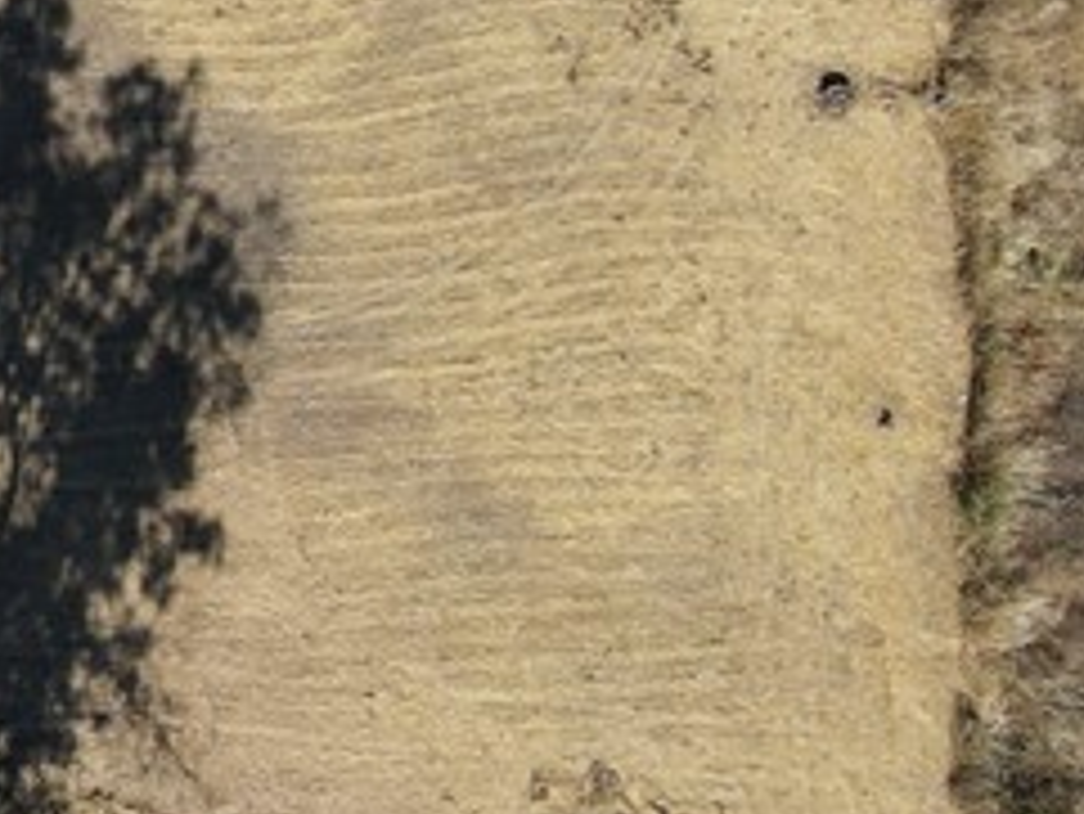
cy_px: 36
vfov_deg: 14.3
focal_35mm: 102
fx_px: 3196
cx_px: -1129
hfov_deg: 15.2
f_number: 2.8
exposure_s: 1/640
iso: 100
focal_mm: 4.5
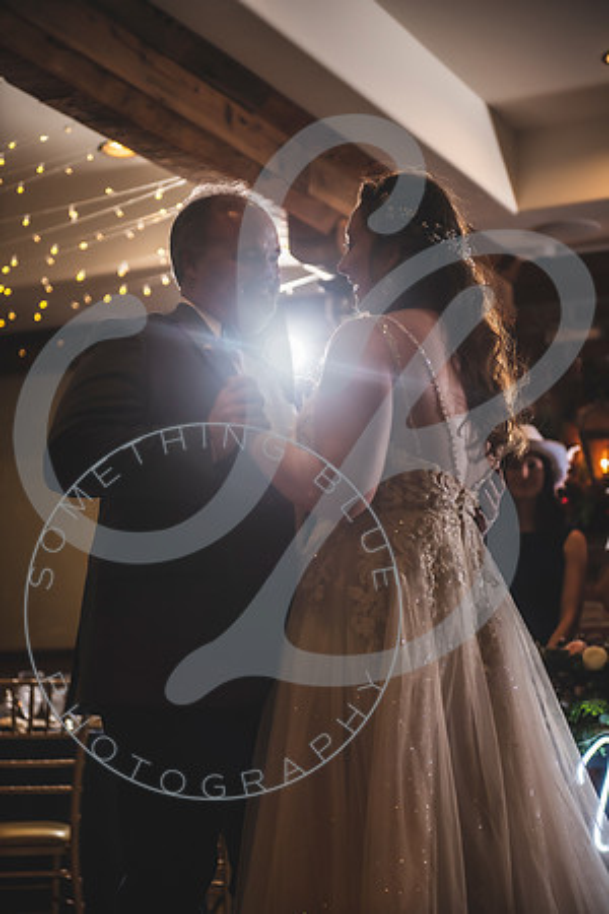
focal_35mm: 70
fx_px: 1776
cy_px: 457
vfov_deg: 28.8
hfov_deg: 19.5
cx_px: 304
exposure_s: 1/100
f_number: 2.8
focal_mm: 70
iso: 400
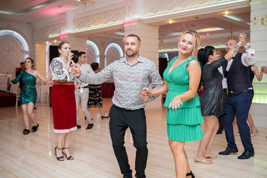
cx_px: 136
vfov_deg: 36.9
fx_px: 267
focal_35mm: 36
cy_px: 90
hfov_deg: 53.1
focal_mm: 23
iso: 1000
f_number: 2
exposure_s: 1/125
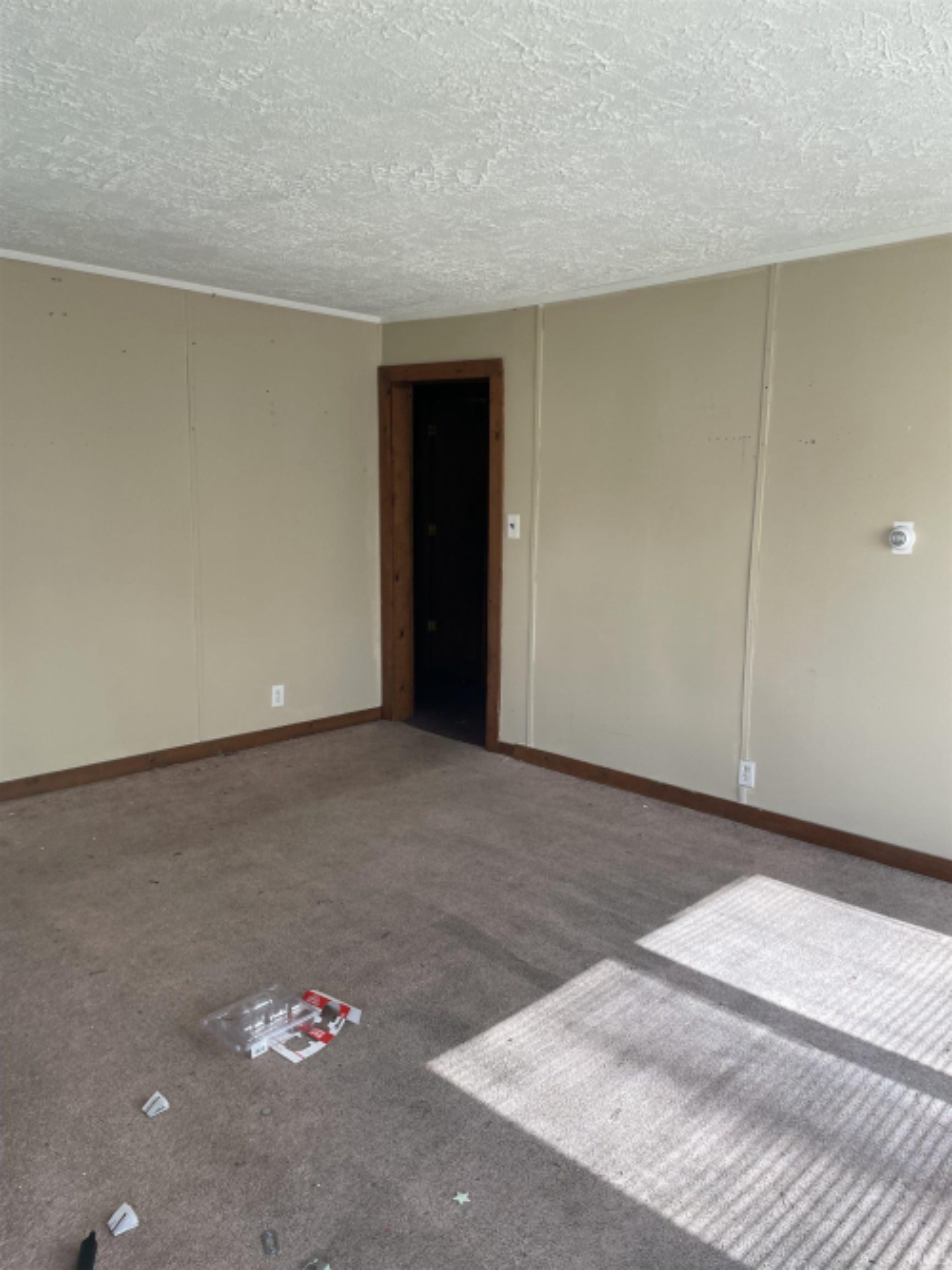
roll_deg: +0.1
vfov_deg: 67.3
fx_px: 954
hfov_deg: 53.0
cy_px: 635
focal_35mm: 26
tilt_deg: -10.7
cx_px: 476
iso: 32
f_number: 1.6
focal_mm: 4.2
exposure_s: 1/139
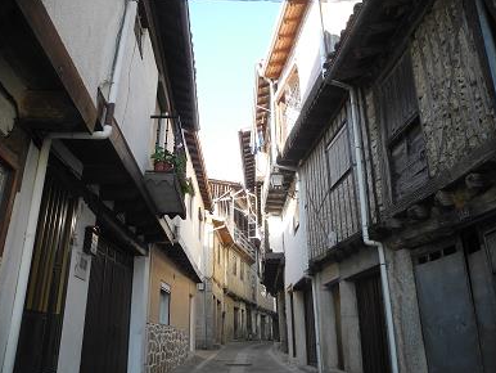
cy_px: 188
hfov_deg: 61.6
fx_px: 416
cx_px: 248
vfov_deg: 48.3
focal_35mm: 29
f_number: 2.8
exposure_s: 1/160
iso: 100
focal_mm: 6
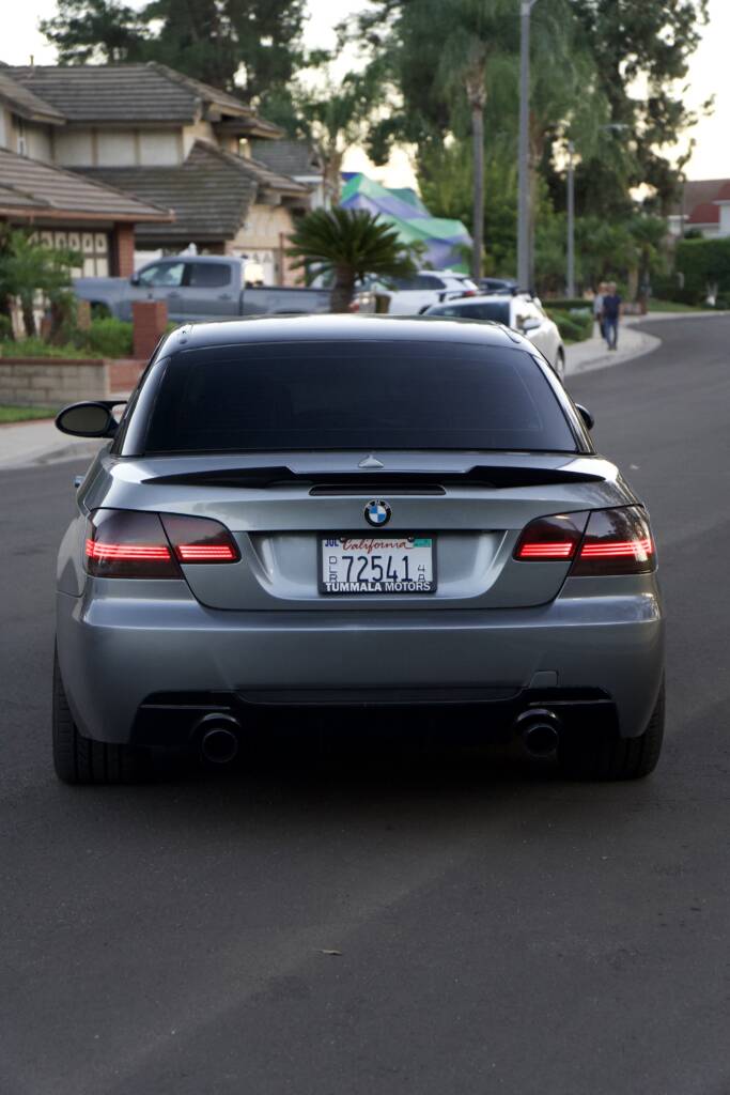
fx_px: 2326
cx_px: 365
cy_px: 548
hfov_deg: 17.8
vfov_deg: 26.5
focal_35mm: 76
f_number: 3.2
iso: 1600
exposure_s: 1/320
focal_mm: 51
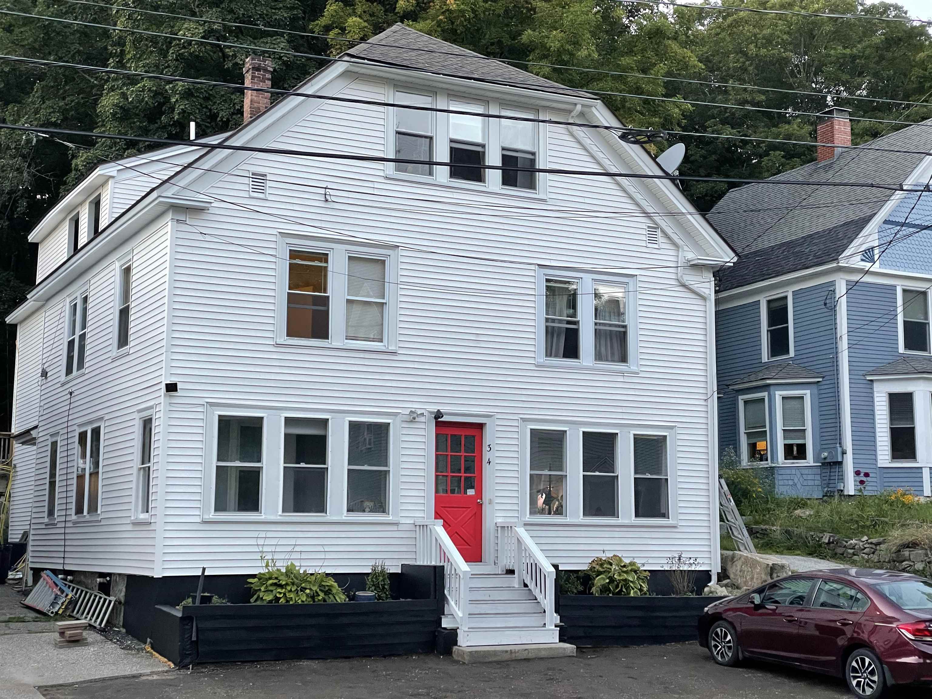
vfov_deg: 28.0
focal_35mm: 52
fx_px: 1400
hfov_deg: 36.8
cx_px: 466
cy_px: 350
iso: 200
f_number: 2
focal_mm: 6
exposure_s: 1/99
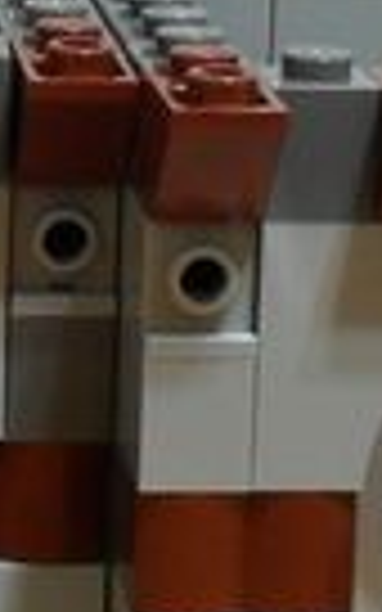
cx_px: -81
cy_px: 284
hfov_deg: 6.0
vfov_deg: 9.6
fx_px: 3631
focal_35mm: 218
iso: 200
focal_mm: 6.2
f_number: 2.8
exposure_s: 1/10
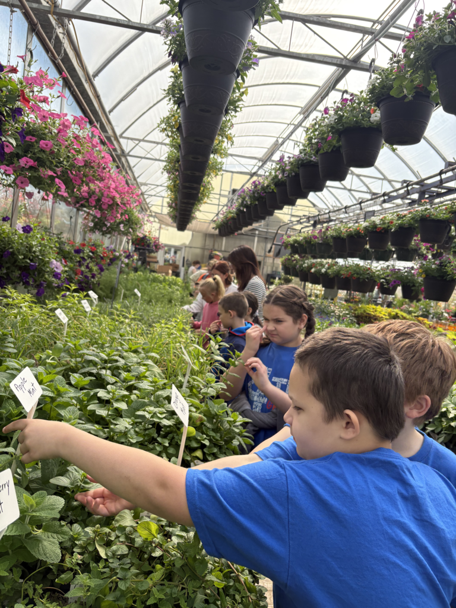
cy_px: 304
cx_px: 228
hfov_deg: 53.1
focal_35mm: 26
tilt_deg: -3.0
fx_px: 457
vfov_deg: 67.3
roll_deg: -7.6
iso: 64
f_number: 1.6
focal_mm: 5.96
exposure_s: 1/1364
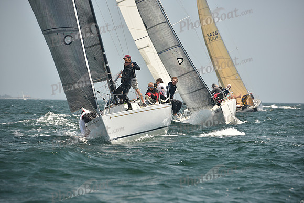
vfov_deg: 6.9
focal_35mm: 200
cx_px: 152
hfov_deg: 10.3
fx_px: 1689
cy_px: 102
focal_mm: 200
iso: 250
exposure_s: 1/640
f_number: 5.6
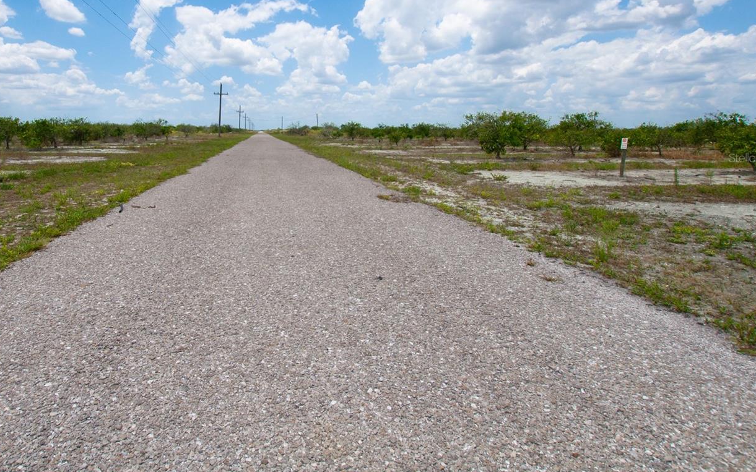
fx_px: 412
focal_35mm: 20
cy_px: 158
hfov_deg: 83.6
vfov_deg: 58.3
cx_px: 289
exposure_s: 1/2000
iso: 250
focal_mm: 10
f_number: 9
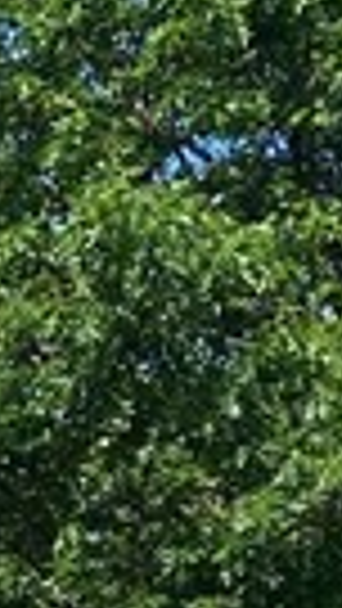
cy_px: 1405
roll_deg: -0.4
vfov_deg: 9.1
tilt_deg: +3.0
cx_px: -1512
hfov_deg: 4.6
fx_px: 3464
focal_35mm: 215
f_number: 1.8
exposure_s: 1/3205
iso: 32
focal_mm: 4.25
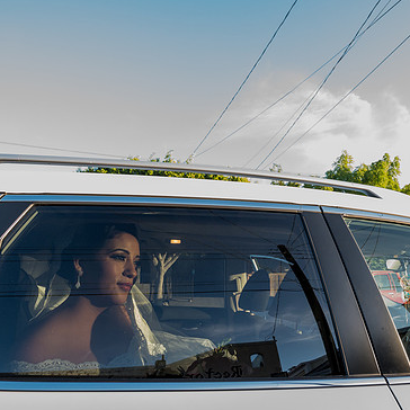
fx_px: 308
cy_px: 210
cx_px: 252
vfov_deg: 67.2
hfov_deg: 66.4
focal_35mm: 23
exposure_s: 1/200
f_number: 3.5
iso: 1000
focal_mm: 17
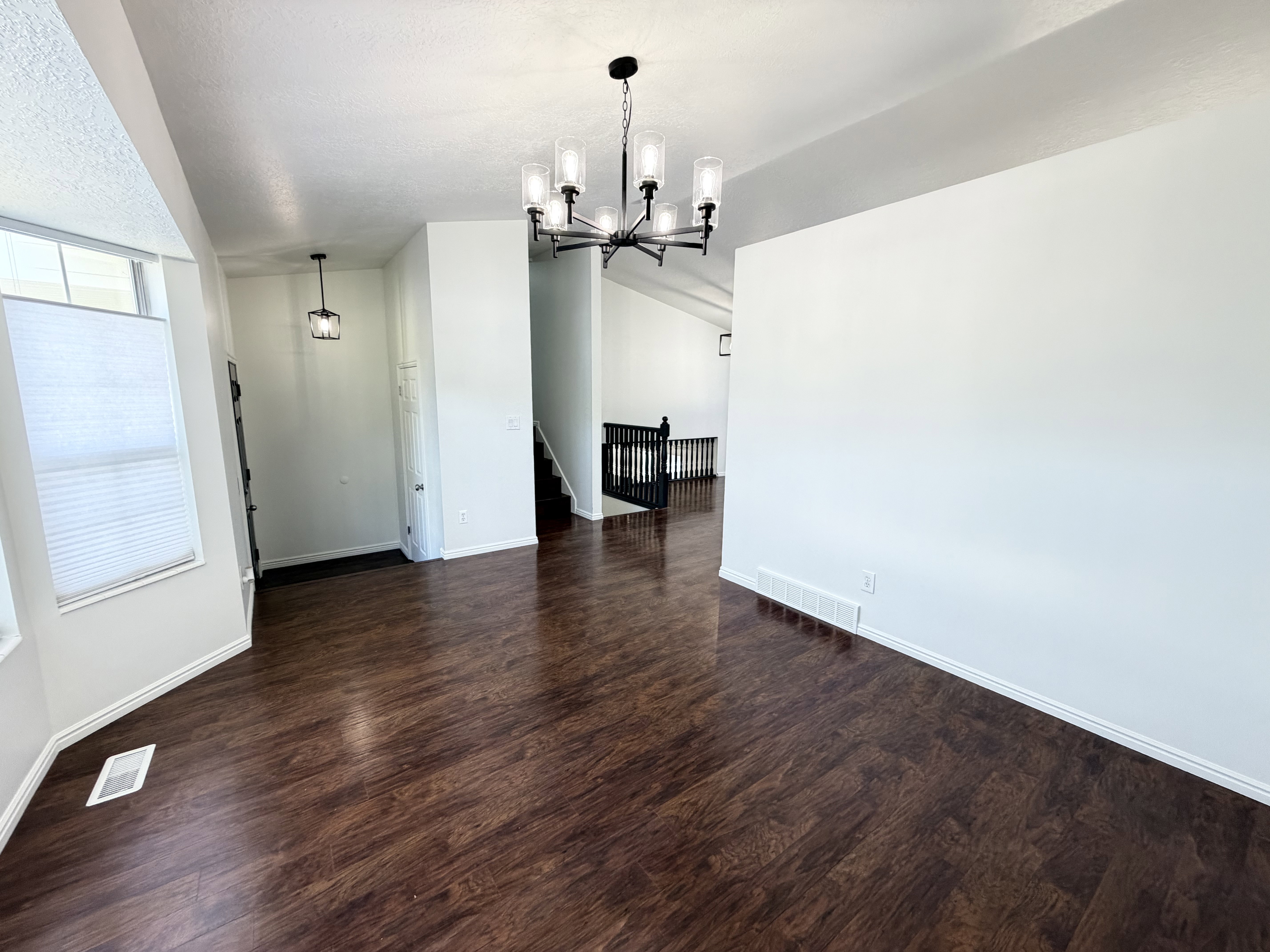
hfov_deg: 102.1
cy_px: 476
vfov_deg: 85.7
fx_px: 514
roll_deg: -0.1
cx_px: 635
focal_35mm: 14
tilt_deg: -9.5
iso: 320
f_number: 2.2
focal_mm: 2.22
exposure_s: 1/120
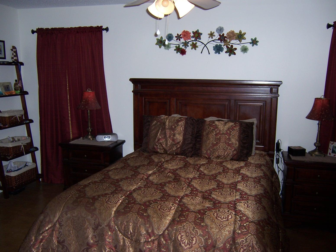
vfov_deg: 42.9
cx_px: 168
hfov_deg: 55.4
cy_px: 126
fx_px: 320
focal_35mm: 33
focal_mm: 5.5
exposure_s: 1/60
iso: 80
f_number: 2.8
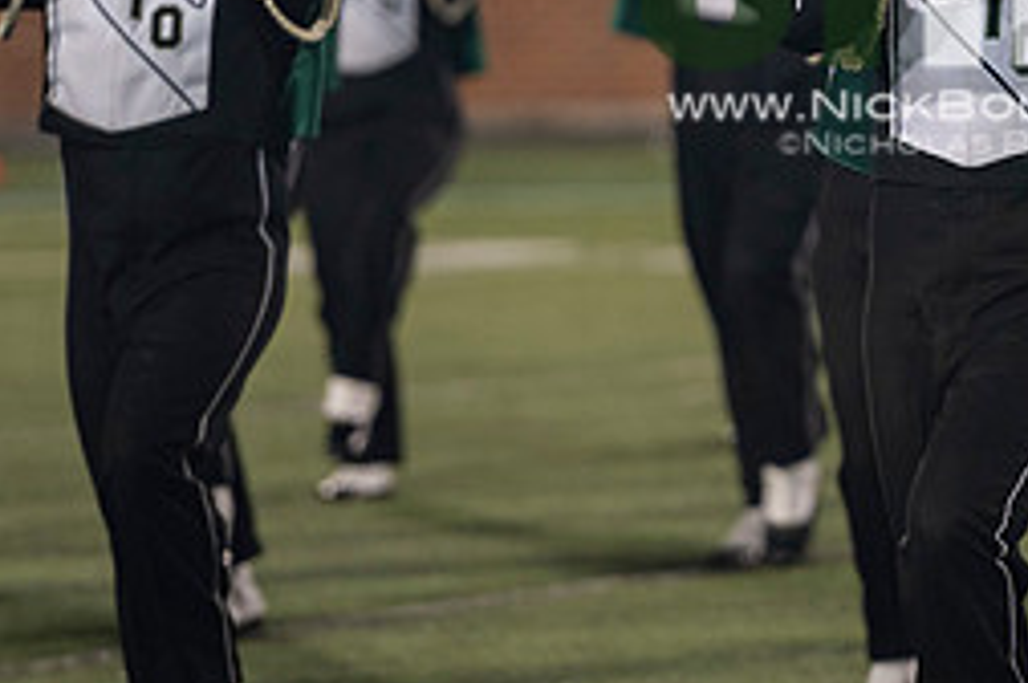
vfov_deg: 3.0
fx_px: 13090
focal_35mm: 459
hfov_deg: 4.5
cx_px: 947
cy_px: -41
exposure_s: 1/500
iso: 1000
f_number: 2.8
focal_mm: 200
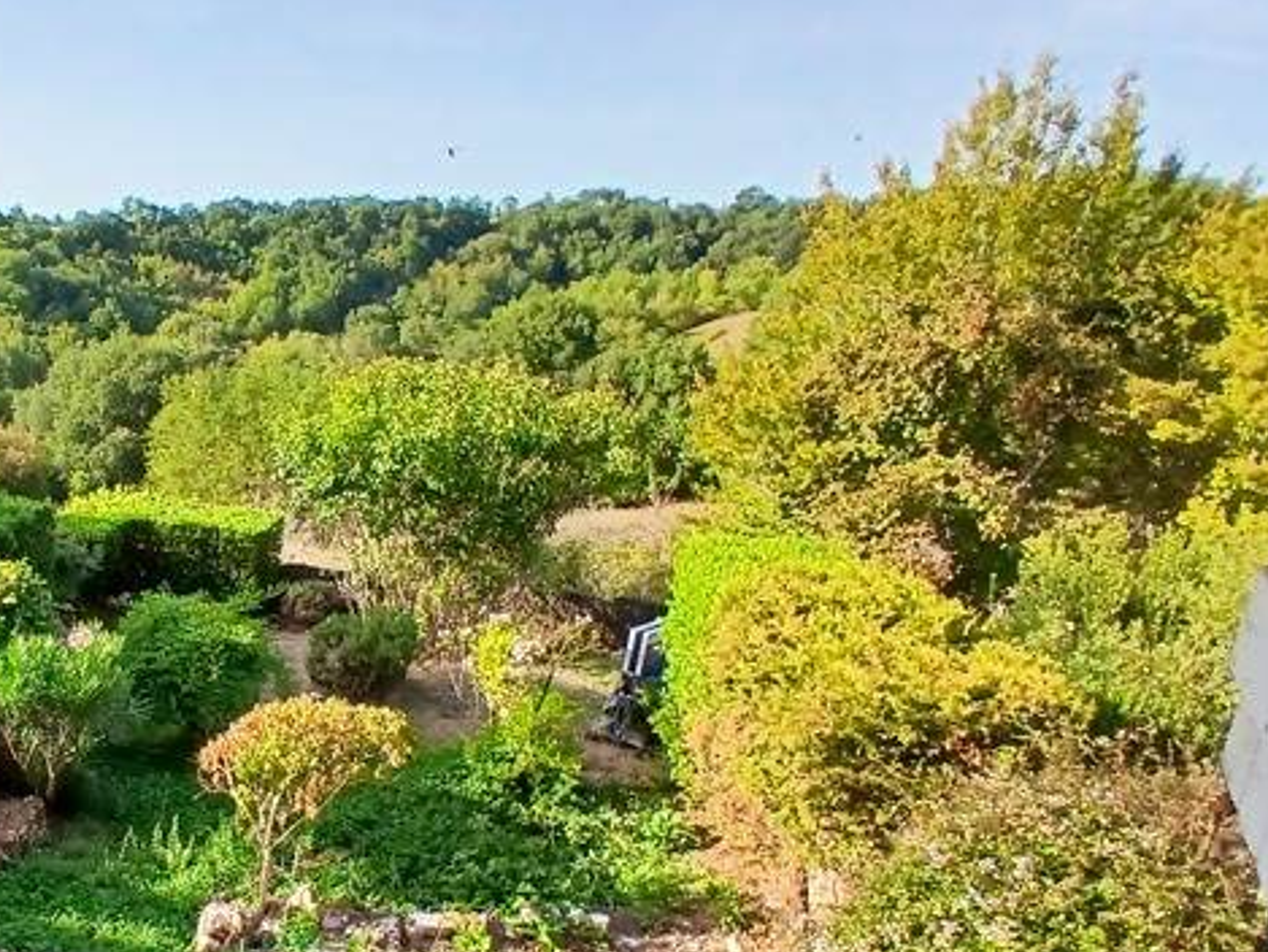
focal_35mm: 29
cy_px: 627
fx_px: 1063
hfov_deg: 56.3
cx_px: 219
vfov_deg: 47.5
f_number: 2.2
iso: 50
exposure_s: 1/769
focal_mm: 1.4
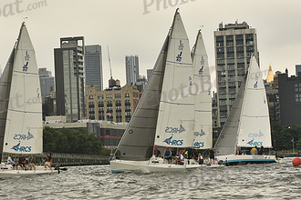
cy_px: 50
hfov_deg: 13.6
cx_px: 95
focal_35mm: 151
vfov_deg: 9.1
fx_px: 1262
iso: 320
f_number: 8
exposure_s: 1/1250
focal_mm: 86
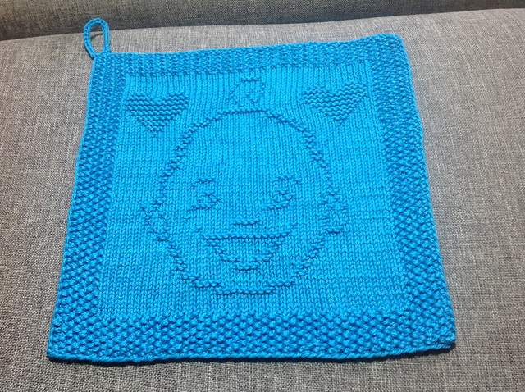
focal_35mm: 35
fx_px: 530
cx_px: 262
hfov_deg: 52.7
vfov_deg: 40.6
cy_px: 196
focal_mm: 4.28
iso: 50
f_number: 2.4
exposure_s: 1/15
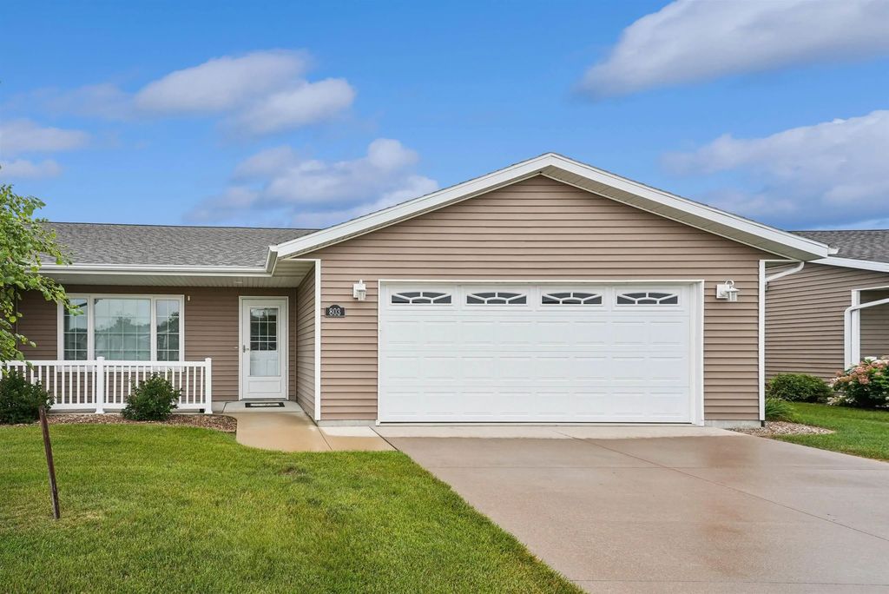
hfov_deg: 81.2
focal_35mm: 21
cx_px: 444
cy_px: 297
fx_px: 519
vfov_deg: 59.6
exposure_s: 1/200
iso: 400
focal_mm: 21
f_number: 9
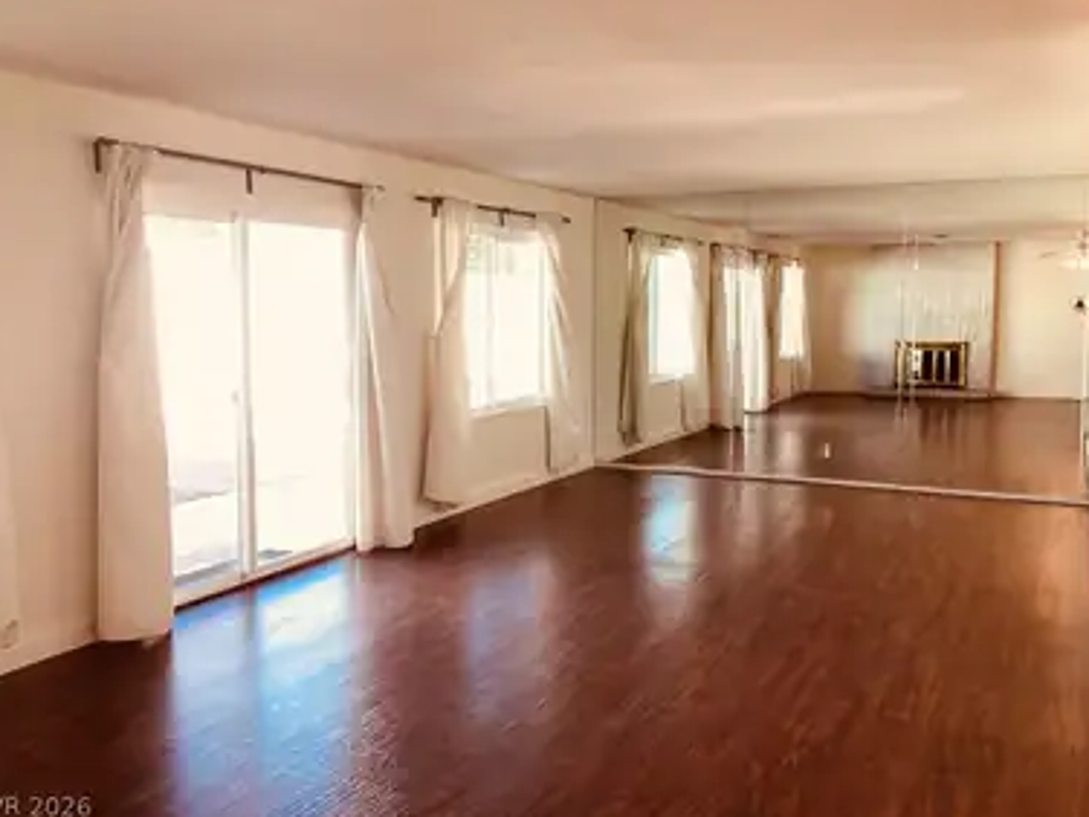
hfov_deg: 55.4
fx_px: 1038
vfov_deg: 42.9
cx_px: 547
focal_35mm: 33
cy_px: 391
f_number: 2.4
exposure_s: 1/120
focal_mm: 3.3
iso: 80
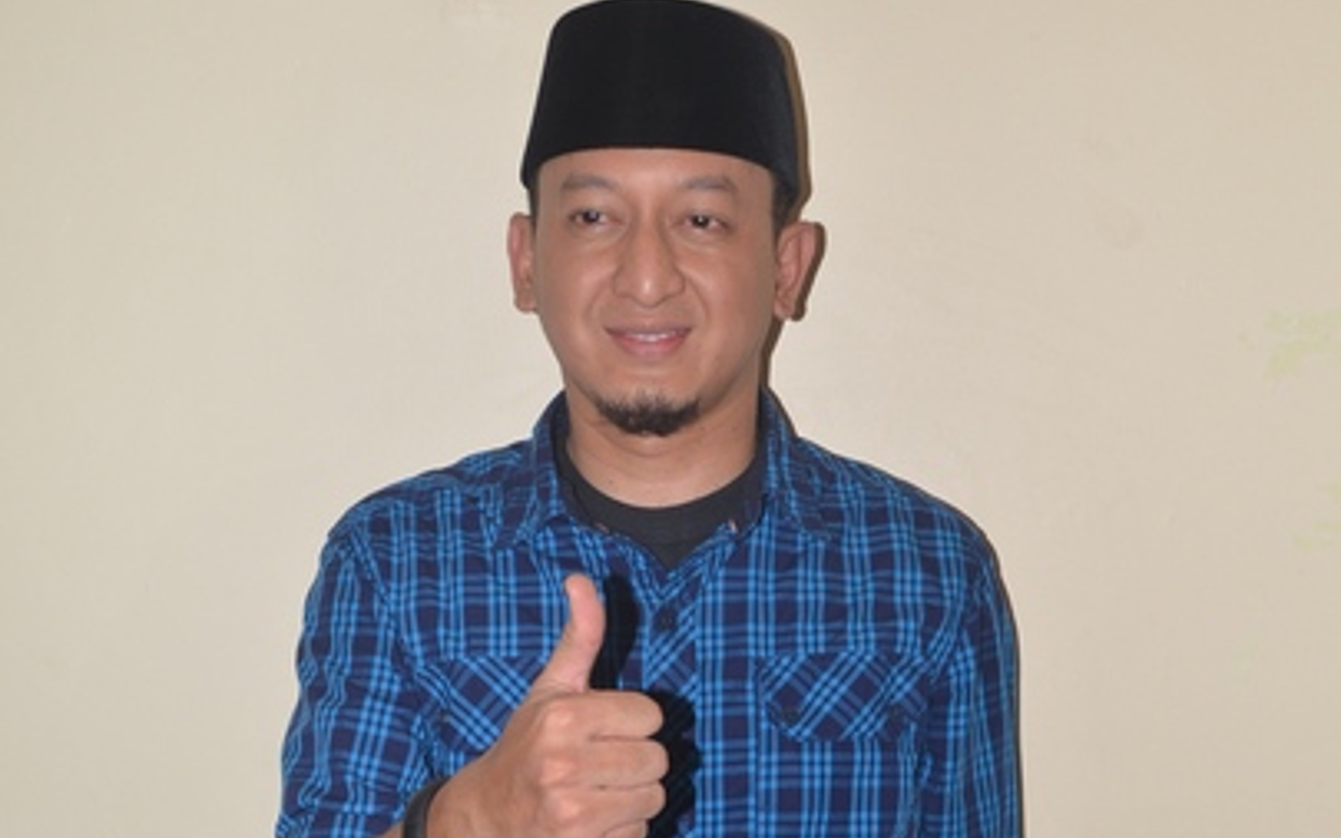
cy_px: 427
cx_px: 666
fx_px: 1407
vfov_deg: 33.1
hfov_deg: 50.9
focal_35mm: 39
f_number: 6.7
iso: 400
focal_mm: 25
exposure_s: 1/180
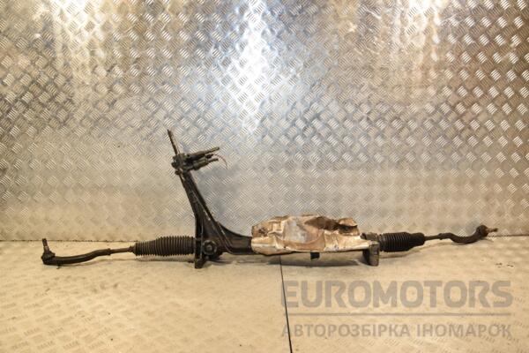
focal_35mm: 32
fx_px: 463
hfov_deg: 59.5
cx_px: 264
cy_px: 176
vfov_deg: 41.7
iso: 800
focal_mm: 21
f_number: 7.1
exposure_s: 1/200
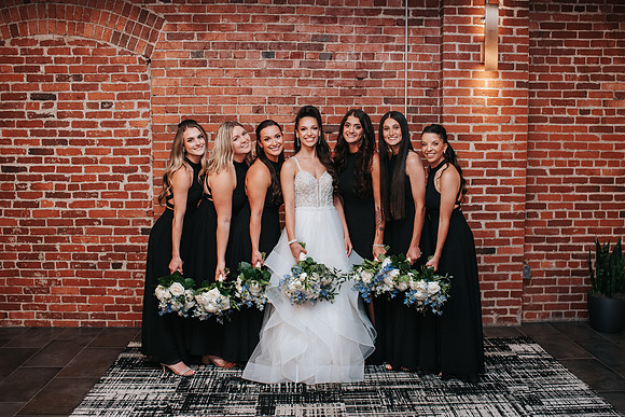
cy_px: 208
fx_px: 650
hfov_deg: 51.3
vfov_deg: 35.6
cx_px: 329
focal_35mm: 37
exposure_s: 1/125
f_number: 2.8
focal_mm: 35
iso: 800
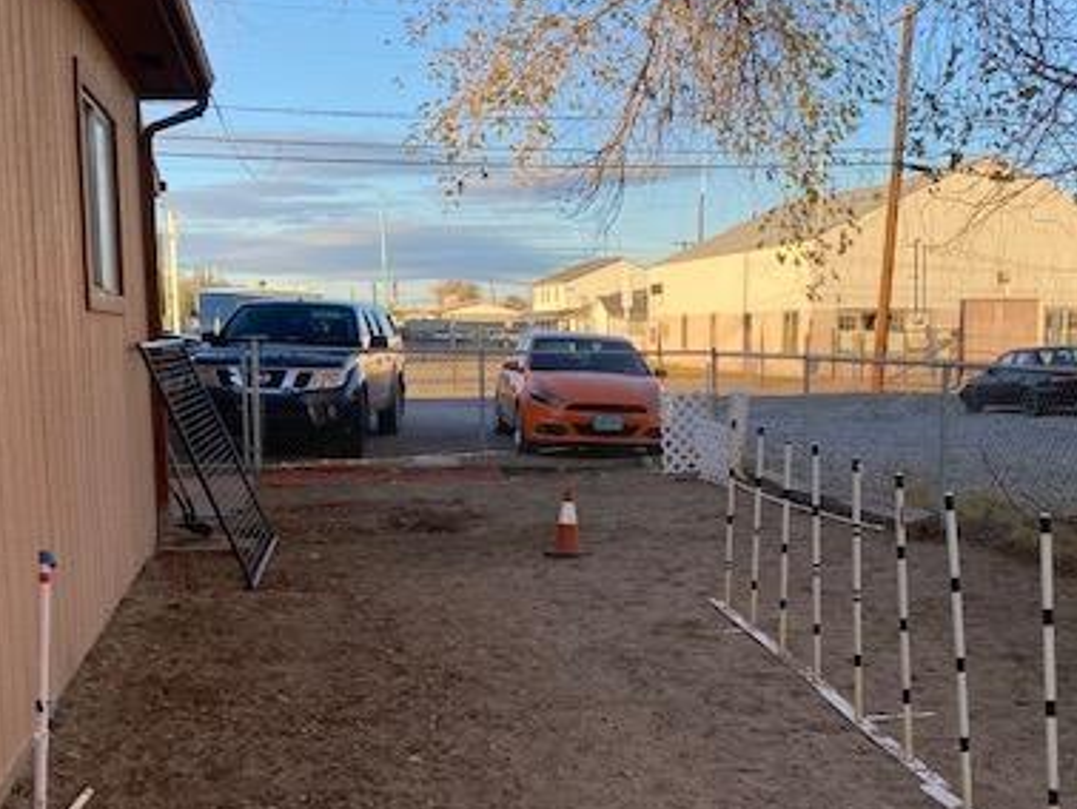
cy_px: 461
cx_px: 670
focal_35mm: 44
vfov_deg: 32.9
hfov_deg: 42.6
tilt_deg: -6.9
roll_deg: +0.3
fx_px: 1370
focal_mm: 4.25
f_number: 1.8
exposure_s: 1/702
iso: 32
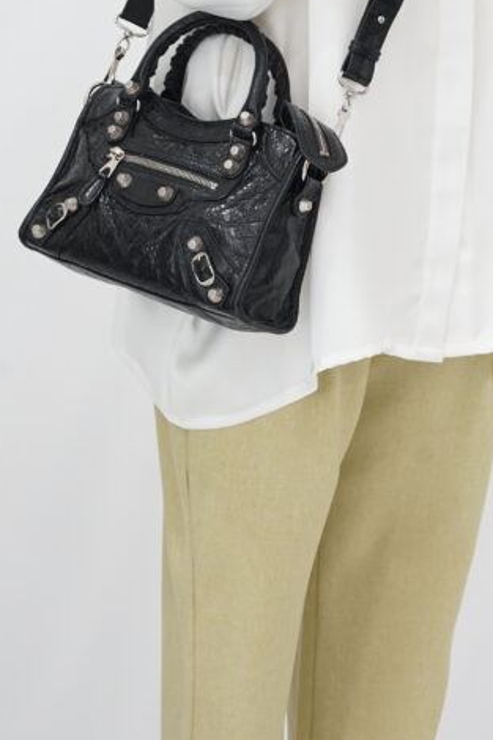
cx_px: 338
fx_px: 2241
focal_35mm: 109
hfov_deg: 12.5
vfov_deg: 18.6
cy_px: 128
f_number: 6.3
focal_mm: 50
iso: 640
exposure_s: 1/10
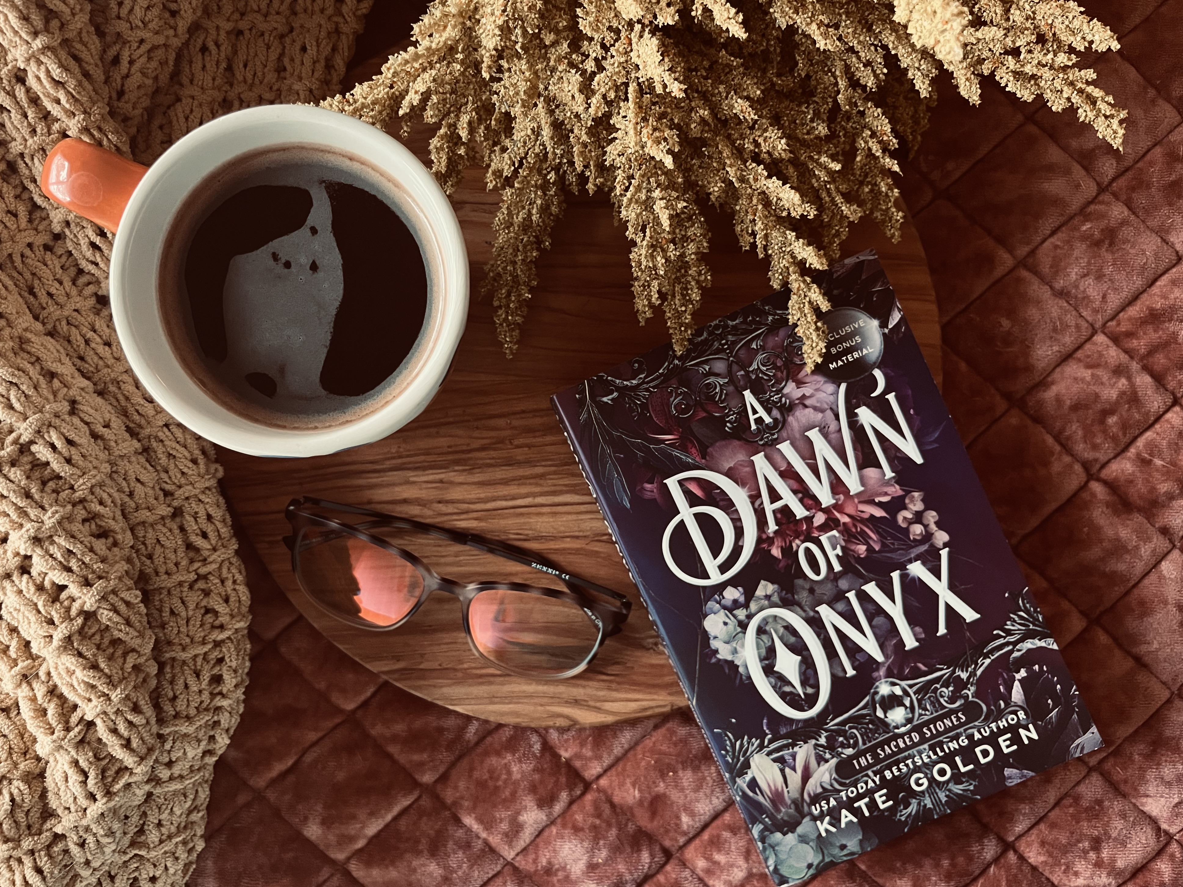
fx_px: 923
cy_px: 446
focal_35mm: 27
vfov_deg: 51.4
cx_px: 571
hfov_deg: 65.3
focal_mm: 5.1
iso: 500
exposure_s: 1/51
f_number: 1.6
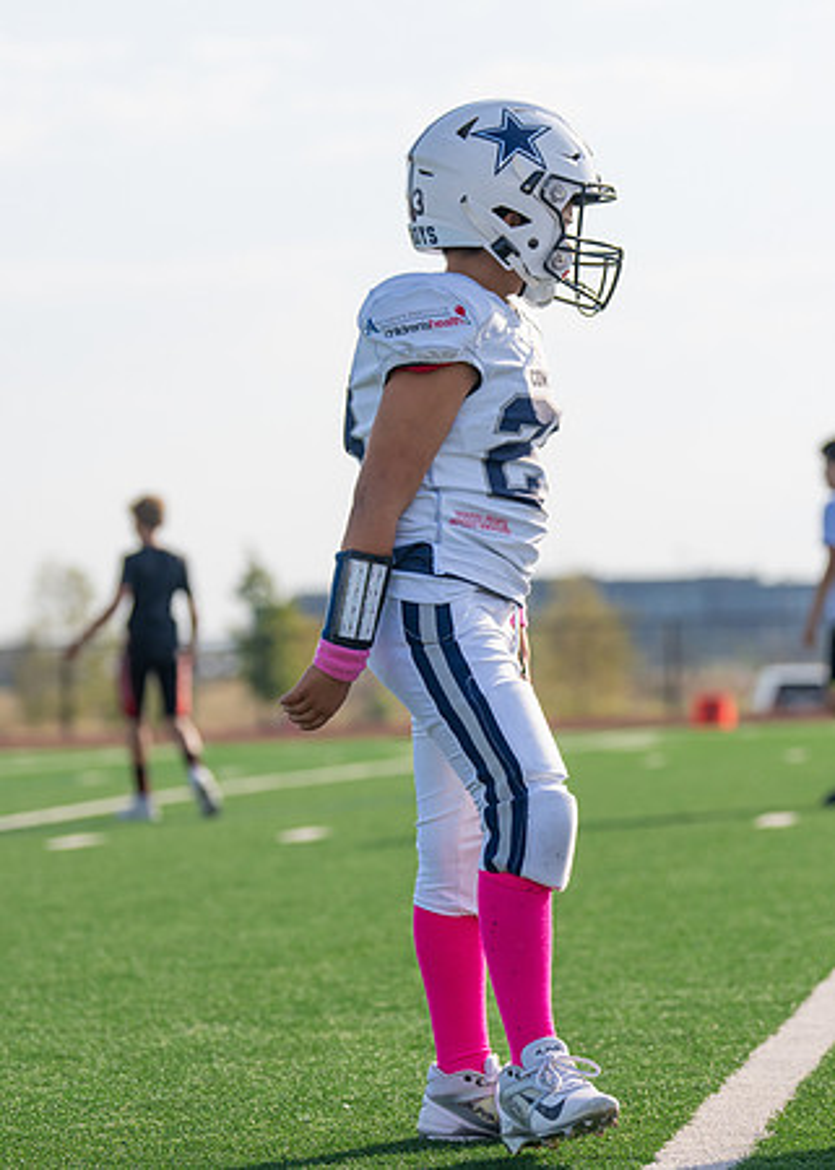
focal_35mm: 145
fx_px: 4834
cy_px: 584
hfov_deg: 9.9
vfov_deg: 13.8
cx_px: 452
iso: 100
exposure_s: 1/2000
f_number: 2.8
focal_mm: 94
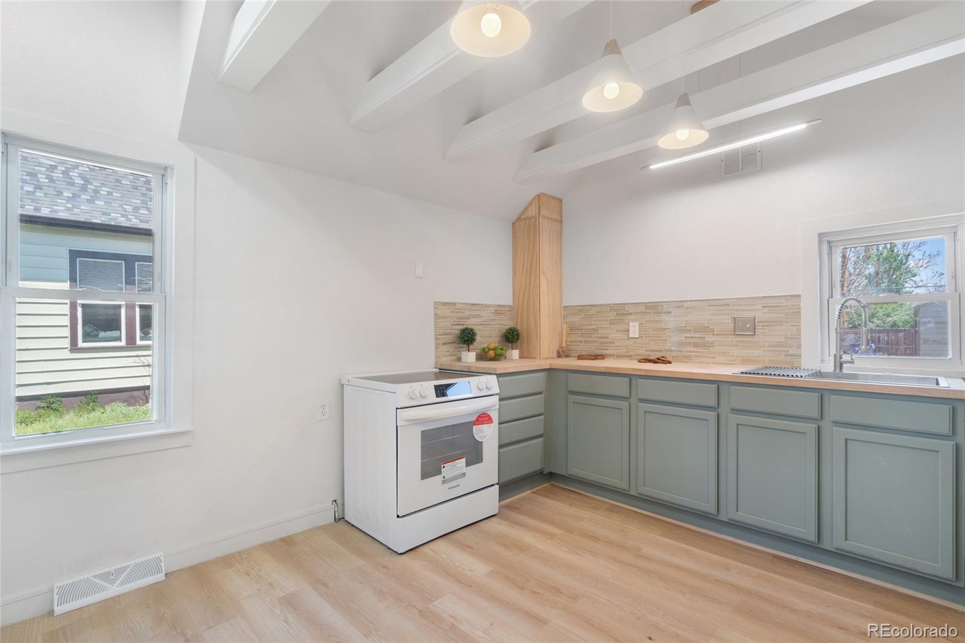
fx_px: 429
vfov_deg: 73.7
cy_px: 322
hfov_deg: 96.7
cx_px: 482
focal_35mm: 16
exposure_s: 1/8
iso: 400
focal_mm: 16
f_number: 8
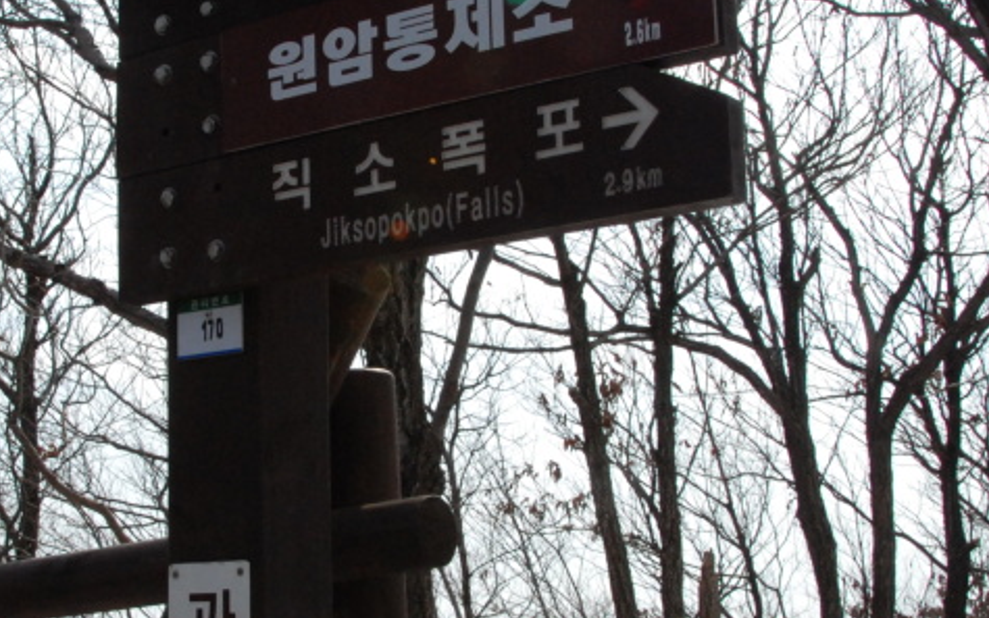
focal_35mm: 66
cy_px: 363
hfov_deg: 30.9
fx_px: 1779
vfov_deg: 19.7
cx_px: 341
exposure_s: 1/800
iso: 800
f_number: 14
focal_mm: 20
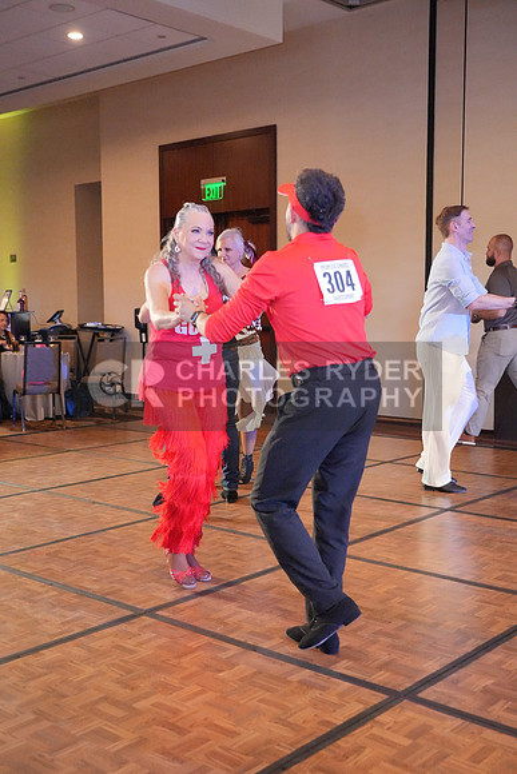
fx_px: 861
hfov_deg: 33.4
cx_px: 258
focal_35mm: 40
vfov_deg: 48.4
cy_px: 387
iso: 12800
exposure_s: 1/400
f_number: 4
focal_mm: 40
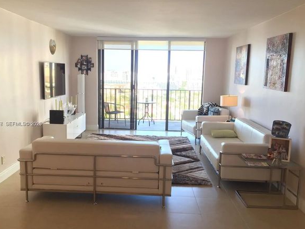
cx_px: 145
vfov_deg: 44.1
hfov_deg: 56.8
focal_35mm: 32
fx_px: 282
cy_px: 124
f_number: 2.2
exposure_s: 1/40
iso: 32
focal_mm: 4.15
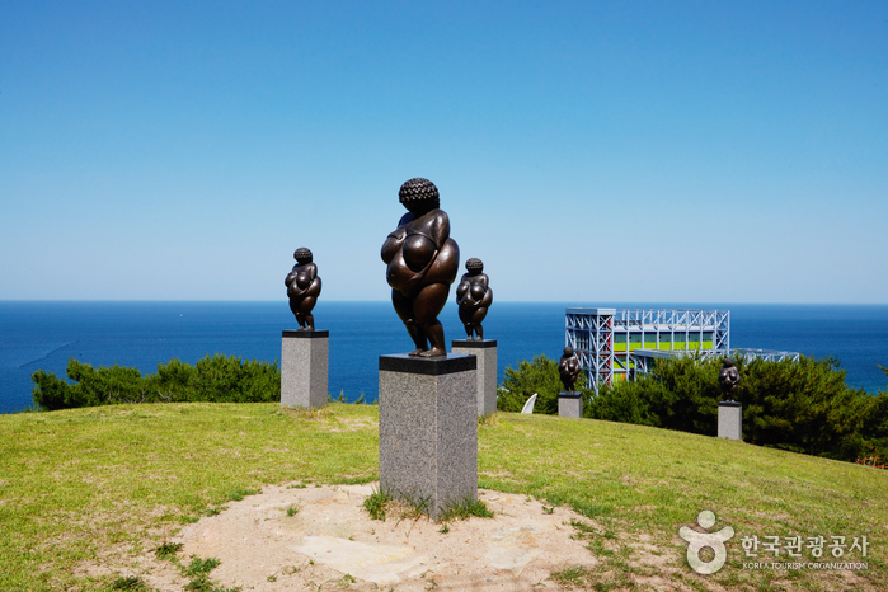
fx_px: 765
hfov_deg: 60.3
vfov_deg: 42.3
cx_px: 444
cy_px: 296
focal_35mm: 31
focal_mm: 31
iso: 160
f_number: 22
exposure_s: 1/250
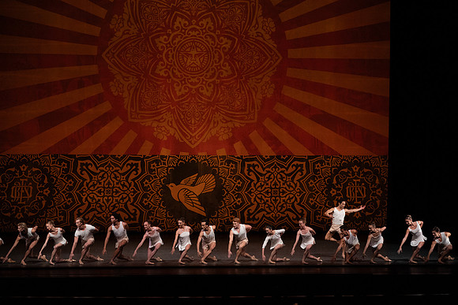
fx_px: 1272
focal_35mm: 100
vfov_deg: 13.7
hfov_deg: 20.4
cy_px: 152
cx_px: 229
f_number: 8
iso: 6400
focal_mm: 100
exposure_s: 1/400
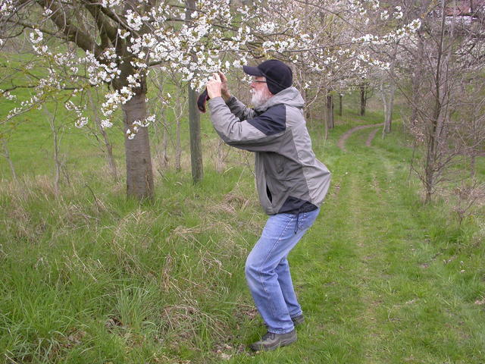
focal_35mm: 38
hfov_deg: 49.0
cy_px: 182
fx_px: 532
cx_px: 242
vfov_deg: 37.7
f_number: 4.2
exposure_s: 1/121
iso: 100
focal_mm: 7.85
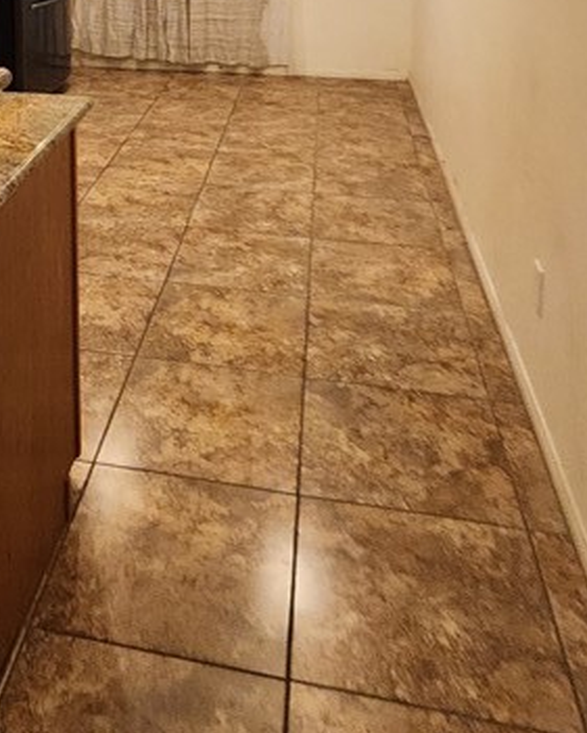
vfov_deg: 41.4
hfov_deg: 38.3
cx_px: 100
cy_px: -31
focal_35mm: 37
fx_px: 803
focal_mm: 2.2
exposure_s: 1/60
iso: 400
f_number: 2.2
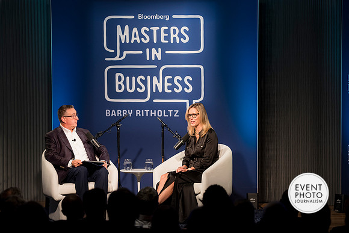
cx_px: 174
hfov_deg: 14.1
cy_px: 116
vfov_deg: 9.4
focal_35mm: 146
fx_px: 1416
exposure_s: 1/125
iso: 1250
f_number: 2.8
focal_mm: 145
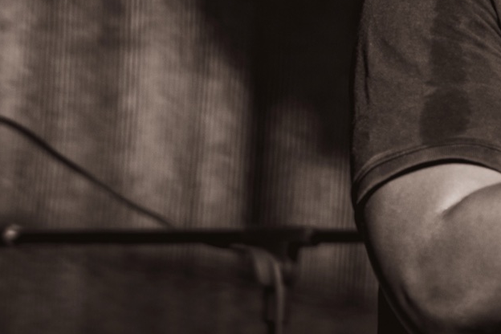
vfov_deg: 4.2
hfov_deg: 6.3
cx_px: 408
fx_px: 4550
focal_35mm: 327
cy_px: -230
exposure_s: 1/4000
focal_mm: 85
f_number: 1.4
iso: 100
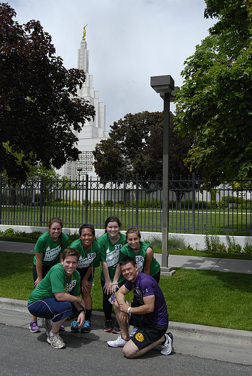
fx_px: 377
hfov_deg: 37.0
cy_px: 188
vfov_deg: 53.1
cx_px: 126
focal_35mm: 36
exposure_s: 1/800
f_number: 10
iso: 400
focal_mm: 24
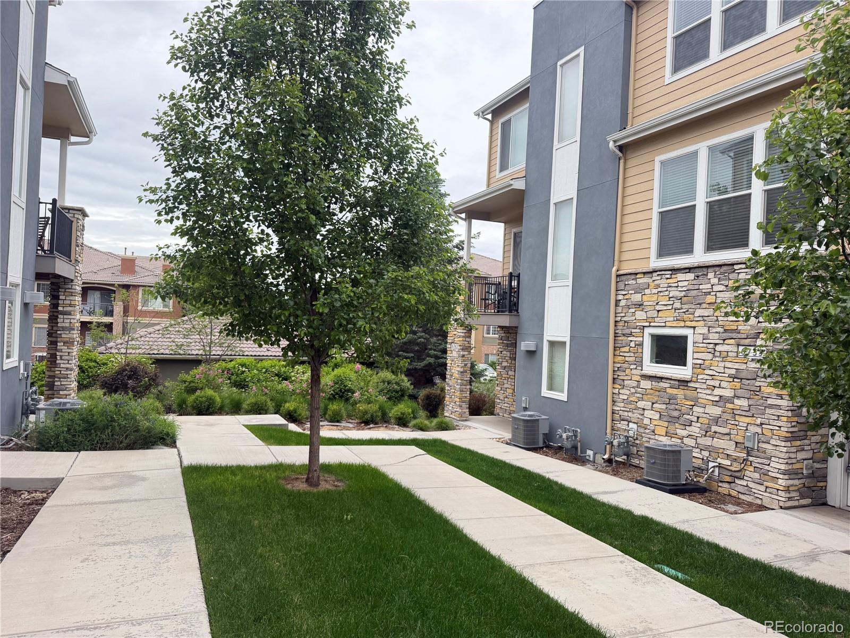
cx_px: 425
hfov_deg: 71.6
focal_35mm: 24
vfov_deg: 56.8
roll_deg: -2.1
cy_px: 319
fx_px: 589
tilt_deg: +0.3
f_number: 1.78
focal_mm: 6.76
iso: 100
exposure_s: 1/1653
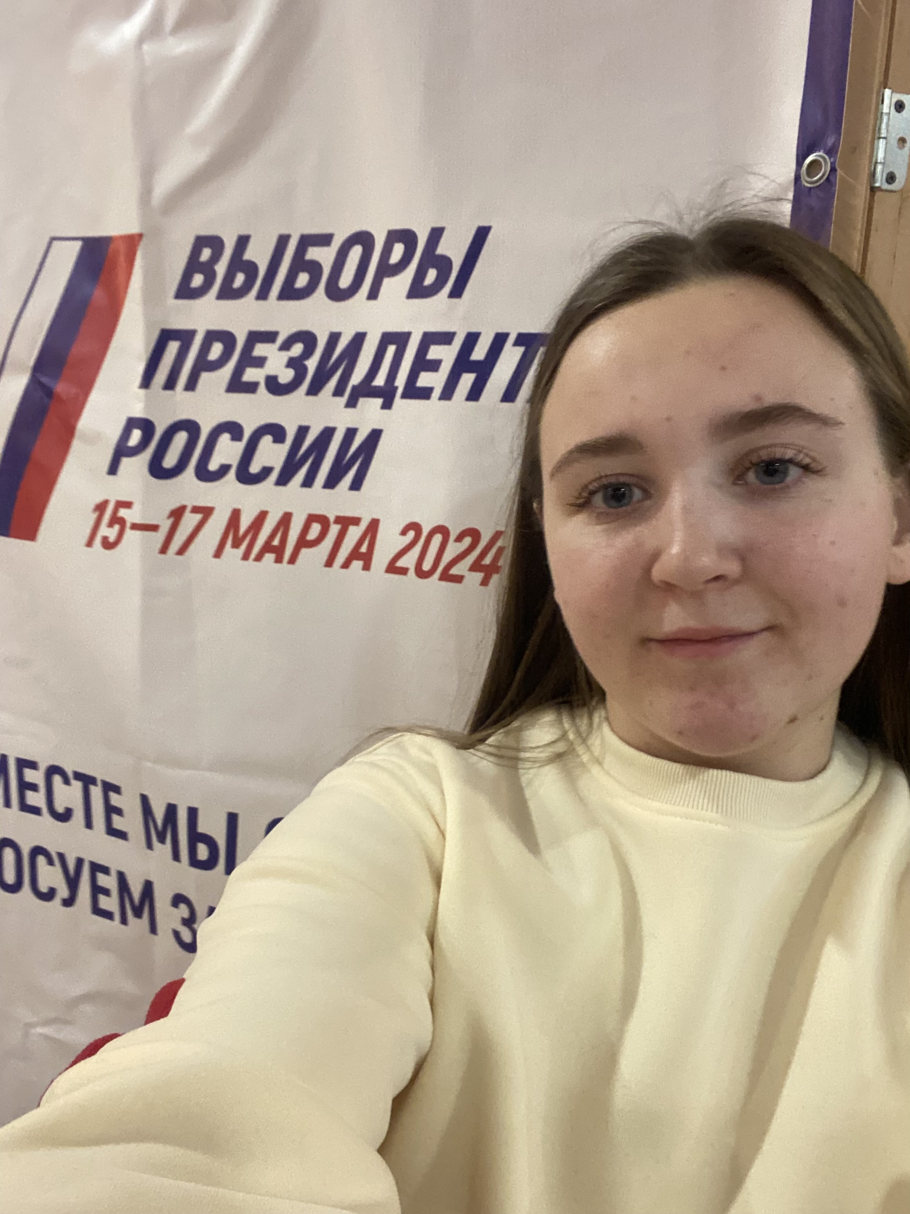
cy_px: 607
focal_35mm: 30
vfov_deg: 60.0
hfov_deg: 46.8
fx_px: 1052
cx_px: 455
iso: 500
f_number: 2.2
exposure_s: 1/25
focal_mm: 2.71
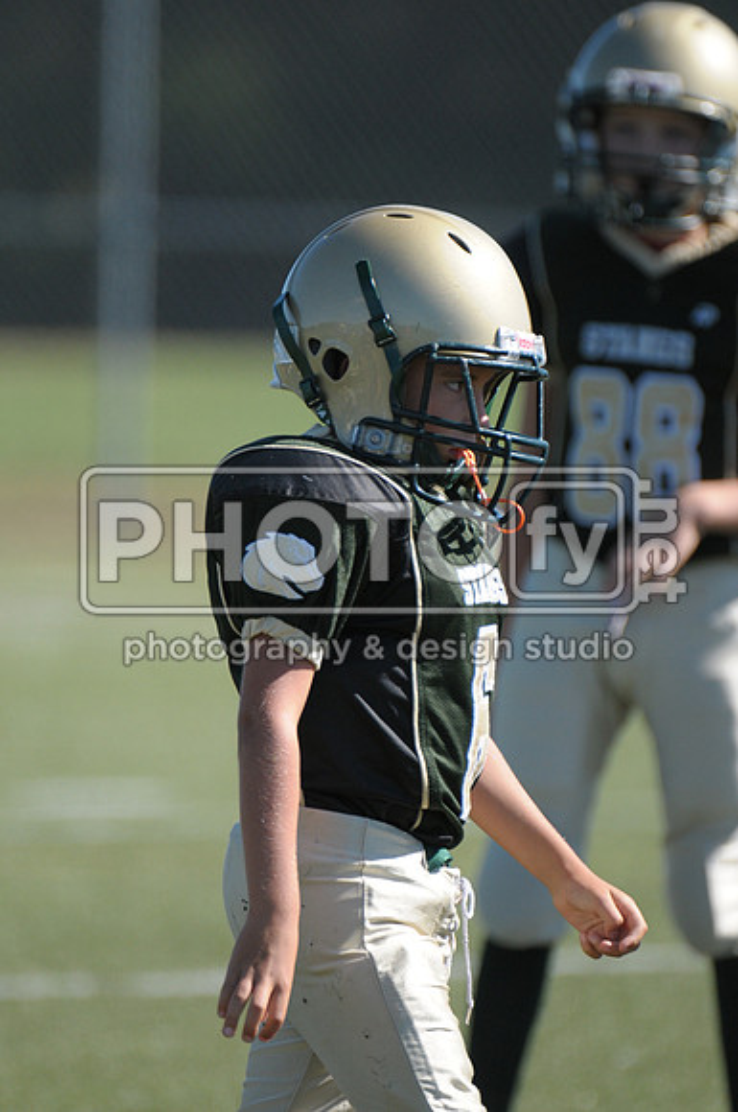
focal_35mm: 600
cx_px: 369
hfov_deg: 2.3
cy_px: 556
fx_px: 18504
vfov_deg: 3.4
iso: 640
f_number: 4
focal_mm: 400
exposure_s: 1/2500
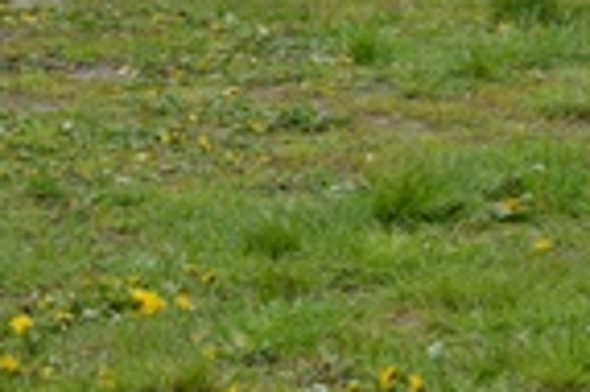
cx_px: 1145
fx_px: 5664
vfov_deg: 3.9
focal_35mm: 346
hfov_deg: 5.8
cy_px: -314
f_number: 7.1
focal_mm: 52
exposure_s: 1/200
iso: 100
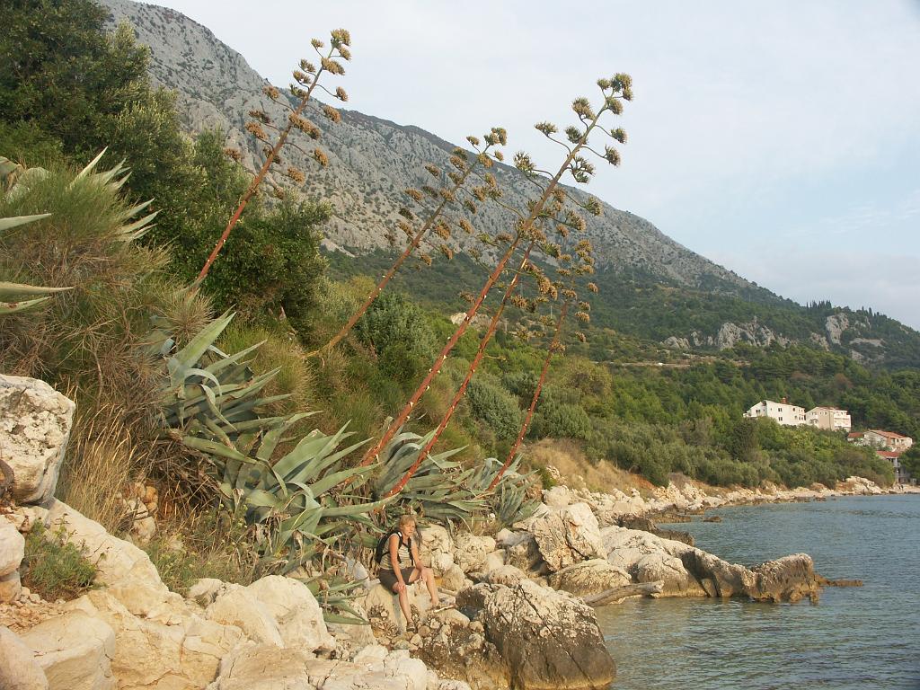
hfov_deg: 49.0
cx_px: 460
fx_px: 1010
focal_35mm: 38
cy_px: 345
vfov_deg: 37.7
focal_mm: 9.71
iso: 64
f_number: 5.6
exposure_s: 1/125
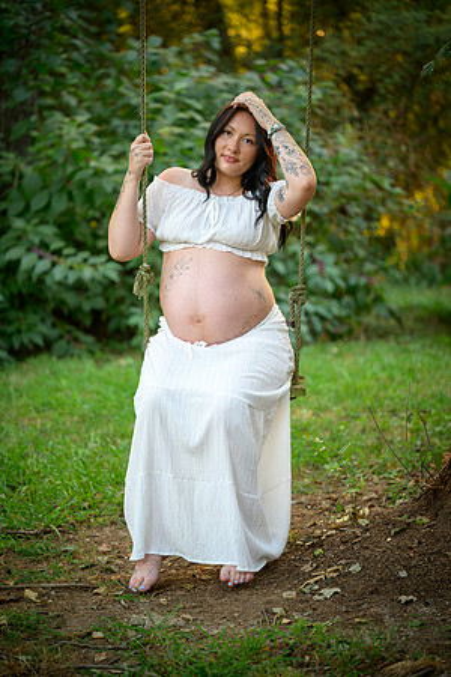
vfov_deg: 19.5
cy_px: 338
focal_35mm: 105
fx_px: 1973
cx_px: 226
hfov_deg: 13.0
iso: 800
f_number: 2.8
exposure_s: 1/125
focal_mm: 105
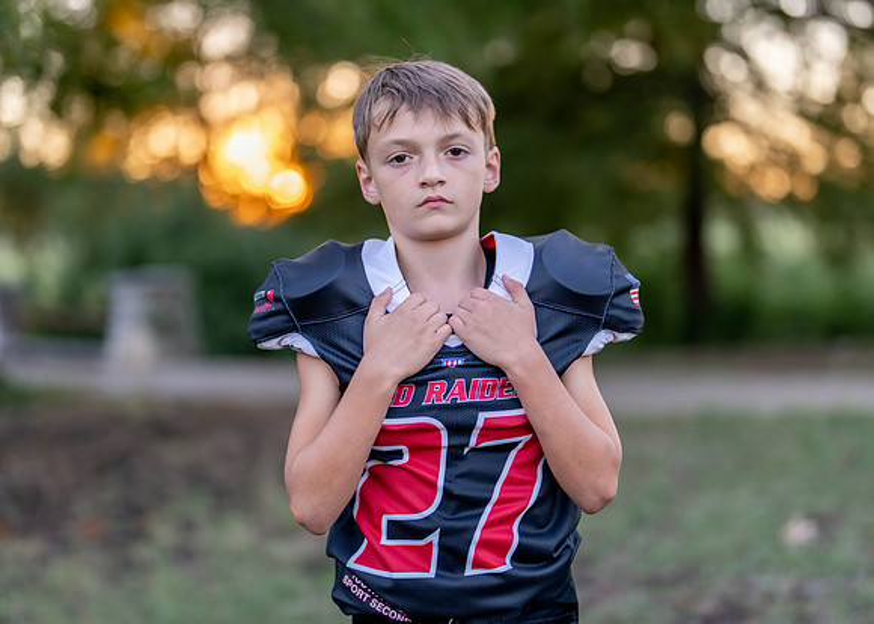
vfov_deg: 22.0
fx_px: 1608
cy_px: 289
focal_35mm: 65
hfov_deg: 30.4
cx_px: 449
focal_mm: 50
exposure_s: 1/320
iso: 100
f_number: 1.2
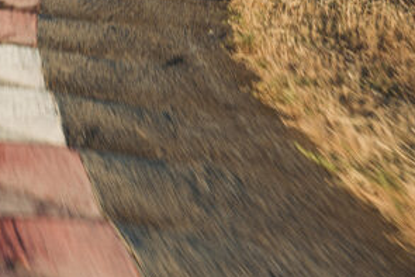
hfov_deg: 13.7
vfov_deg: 9.5
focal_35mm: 139
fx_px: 1603
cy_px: -192
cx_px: -246
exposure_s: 1/30
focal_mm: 40
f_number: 11
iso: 100
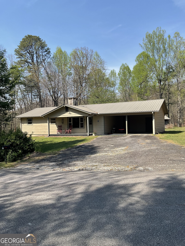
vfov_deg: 61.7
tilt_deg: +1.3
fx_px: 207
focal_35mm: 29
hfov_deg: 48.2
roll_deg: +0.0
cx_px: 92
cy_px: 123
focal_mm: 3
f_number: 1.8
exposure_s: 1/1055
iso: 16
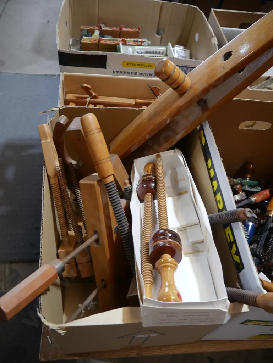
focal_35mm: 28
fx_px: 294
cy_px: 182
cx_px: 136
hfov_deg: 49.8
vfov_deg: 63.4
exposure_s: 1/60
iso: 250
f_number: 3.5
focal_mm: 14
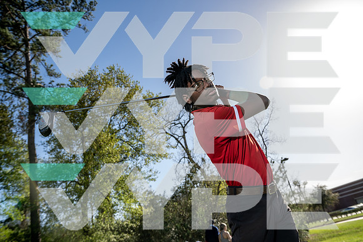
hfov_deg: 61.9
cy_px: 121
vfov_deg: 43.6
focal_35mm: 30
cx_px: 182
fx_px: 303
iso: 100
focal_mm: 30
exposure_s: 1/250
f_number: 5.6
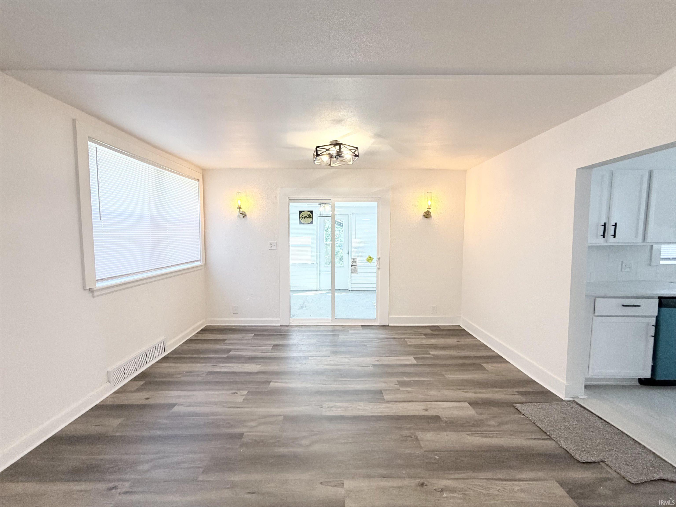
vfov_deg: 85.7
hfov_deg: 102.1
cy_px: 254
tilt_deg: -2.7
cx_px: 338
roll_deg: +1.0
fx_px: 273
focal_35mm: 14
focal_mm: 2.22
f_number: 2.2
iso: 250
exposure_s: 1/120
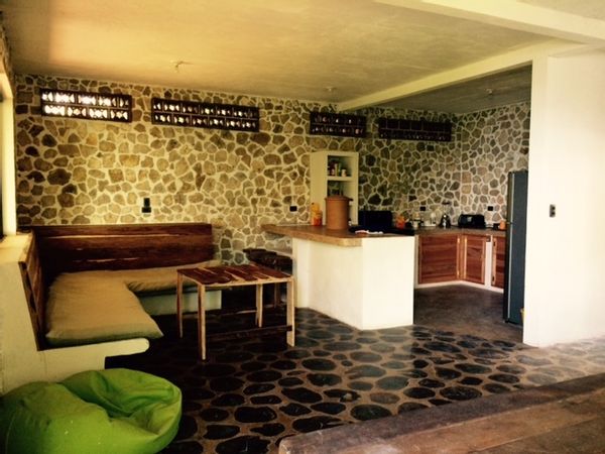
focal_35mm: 29
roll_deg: -0.4
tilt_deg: -4.9
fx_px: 507
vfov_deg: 48.2
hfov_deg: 61.7
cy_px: 227
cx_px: 302
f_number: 2.2
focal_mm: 4.15
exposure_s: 1/30
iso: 160
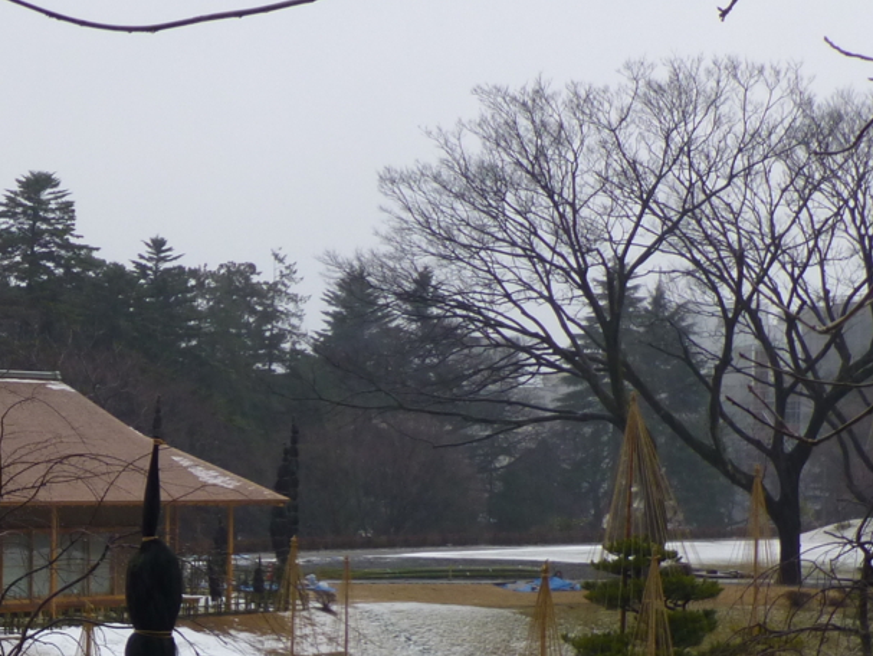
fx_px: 2725
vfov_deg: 13.6
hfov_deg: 17.4
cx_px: -173
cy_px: 535
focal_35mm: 108
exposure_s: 1/100
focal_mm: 7.4
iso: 100
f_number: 3.9
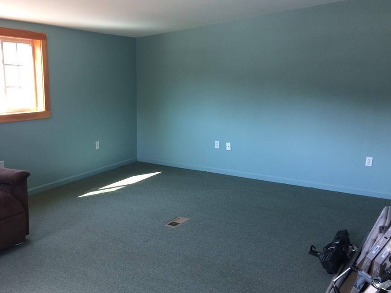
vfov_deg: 41.8
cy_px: 148
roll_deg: +0.7
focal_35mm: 34
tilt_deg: -10.4
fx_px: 384
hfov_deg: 53.7
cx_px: 165
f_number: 2.2
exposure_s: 1/40
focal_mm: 4.15
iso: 32
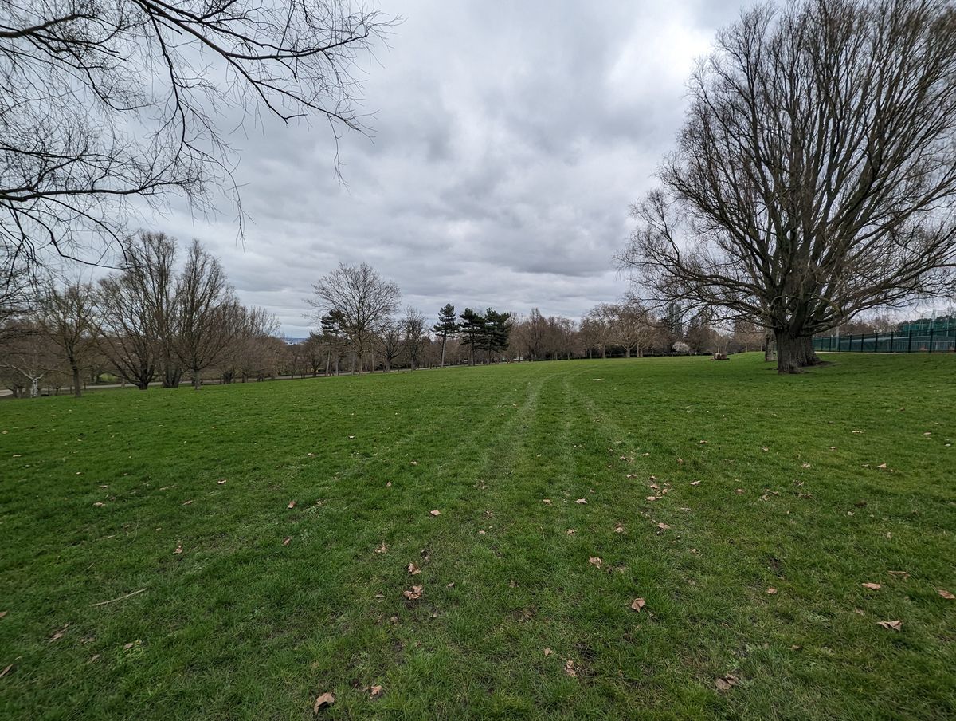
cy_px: 360
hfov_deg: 106.1
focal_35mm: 13
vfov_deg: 90.1
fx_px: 360
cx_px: 478
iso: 48
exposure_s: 1/699
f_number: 2.2
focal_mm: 1.95
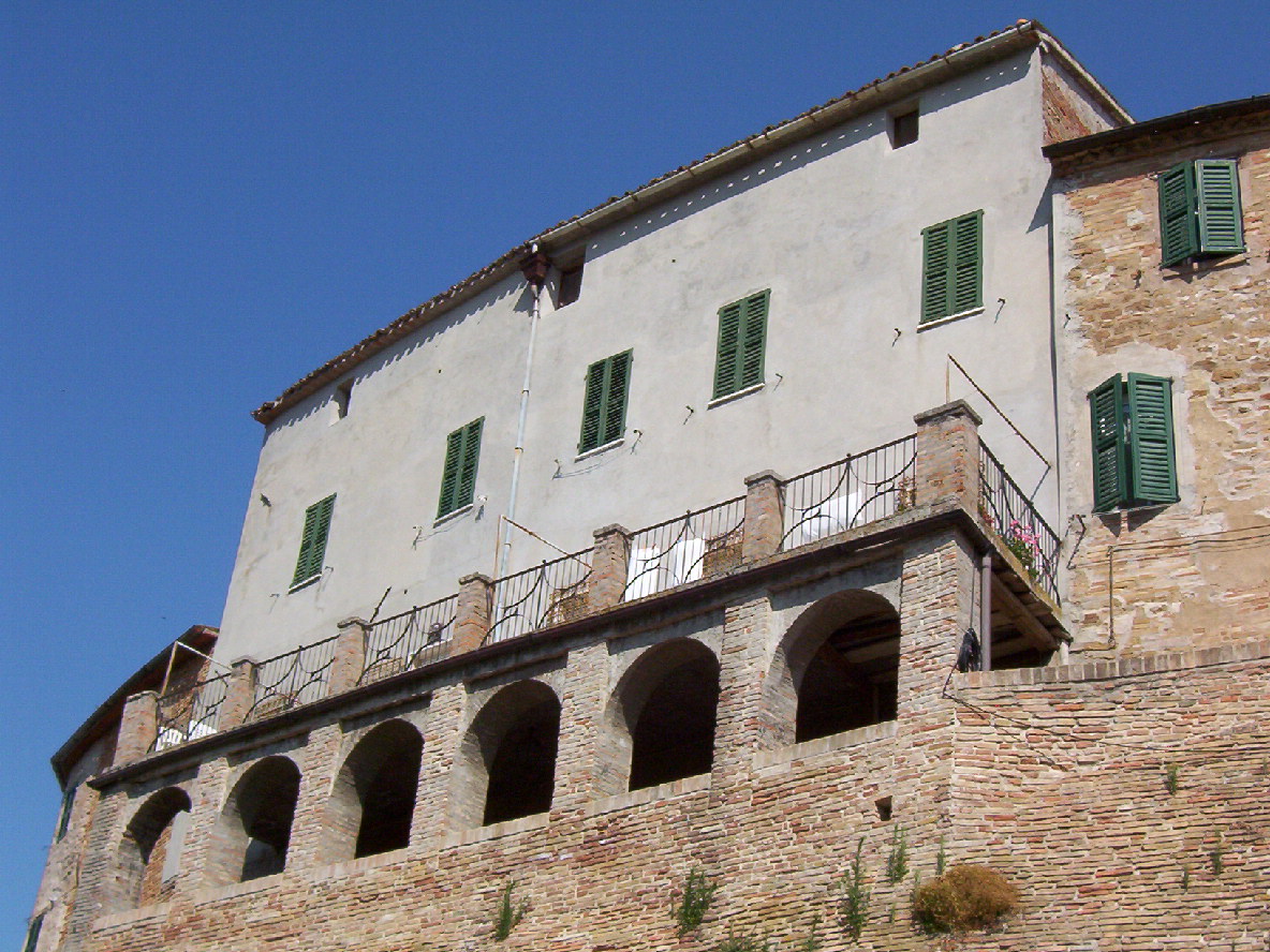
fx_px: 1871
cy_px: 476
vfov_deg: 28.6
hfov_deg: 37.5
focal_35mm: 51
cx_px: 635
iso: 100
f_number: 5.97
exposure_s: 1/873
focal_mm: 7.88
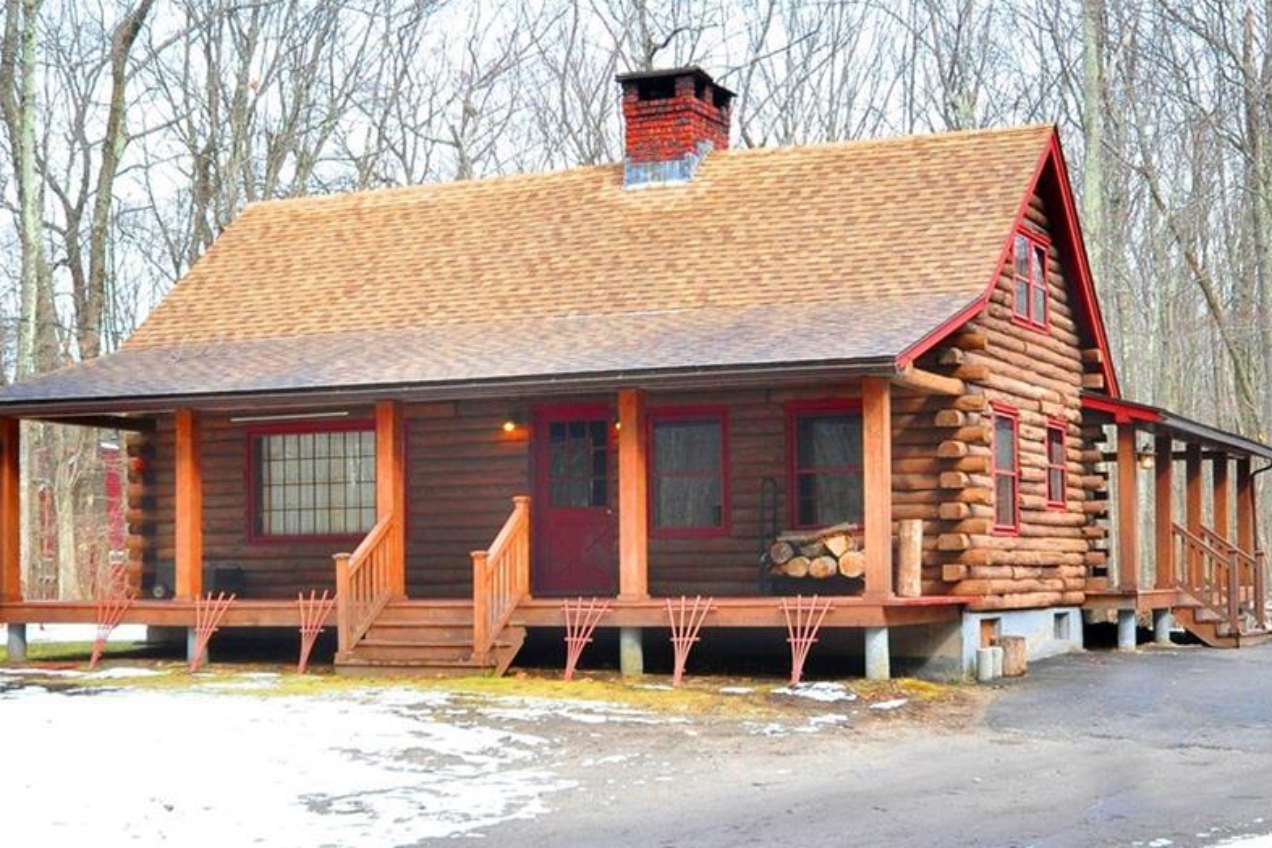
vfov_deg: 34.2
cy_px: 425
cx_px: 621
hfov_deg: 49.5
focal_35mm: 39
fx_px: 1378
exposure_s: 1/250
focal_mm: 20
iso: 800
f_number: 7.1
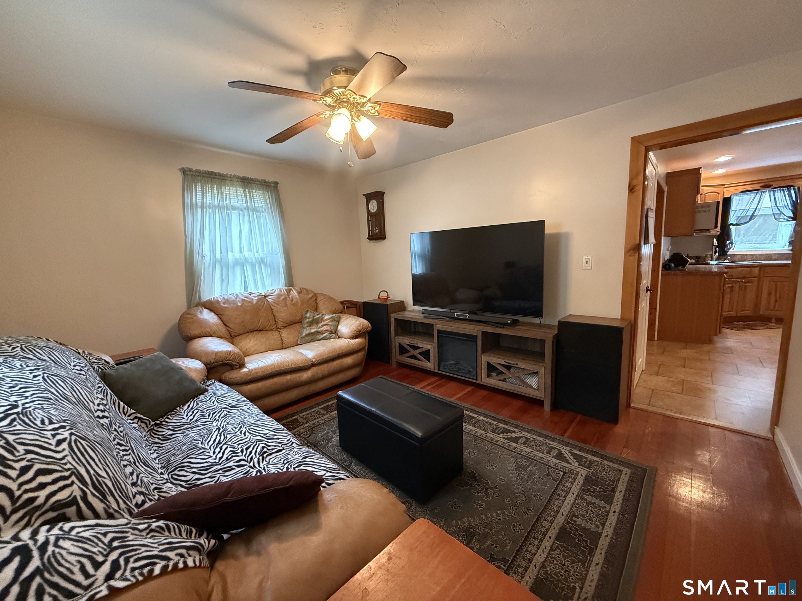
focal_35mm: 14
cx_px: 401
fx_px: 324
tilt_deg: -8.1
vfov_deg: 85.7
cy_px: 300
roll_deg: +2.3
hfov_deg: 102.1
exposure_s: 1/60
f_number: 2.2
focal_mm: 2.22
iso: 800
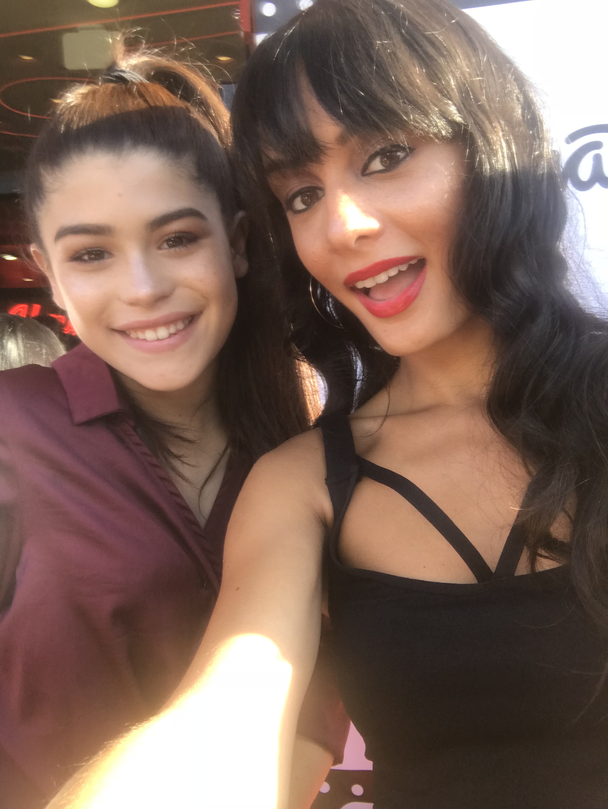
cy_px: 404
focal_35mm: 32
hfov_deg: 44.2
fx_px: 749
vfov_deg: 56.8
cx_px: 304
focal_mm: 2.87
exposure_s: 1/120
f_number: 2.2
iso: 40
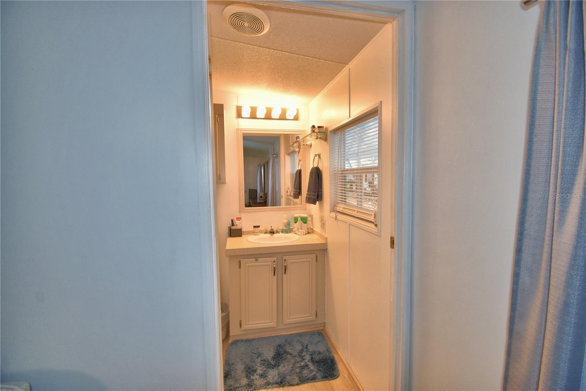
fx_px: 244
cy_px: 196
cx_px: 293
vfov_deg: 77.3
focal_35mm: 15
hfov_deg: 100.4
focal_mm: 10
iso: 200
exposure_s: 1/30
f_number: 4.5
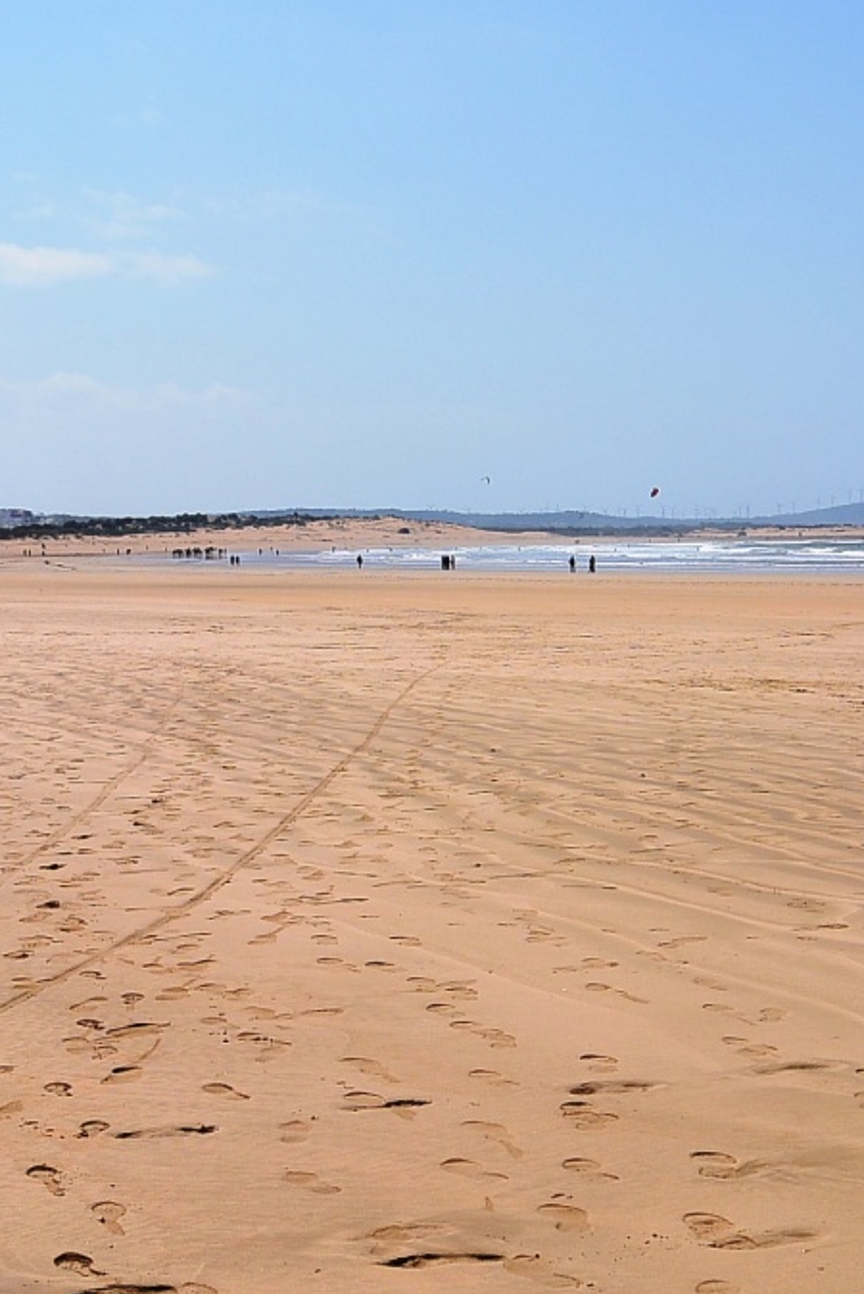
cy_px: 652
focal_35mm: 76
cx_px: 486
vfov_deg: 26.6
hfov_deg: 18.0
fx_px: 2733
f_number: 5
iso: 100
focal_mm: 18.7
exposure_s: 1/1250
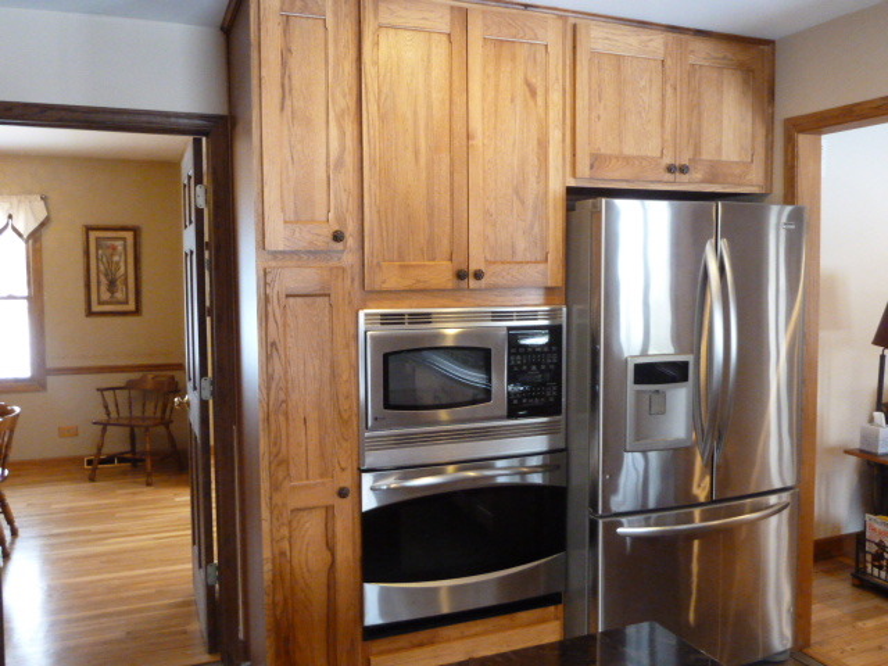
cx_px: 444
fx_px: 770
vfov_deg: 46.8
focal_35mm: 30
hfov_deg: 60.0
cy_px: 333
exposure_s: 1/40
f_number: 3.4
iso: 800
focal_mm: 5
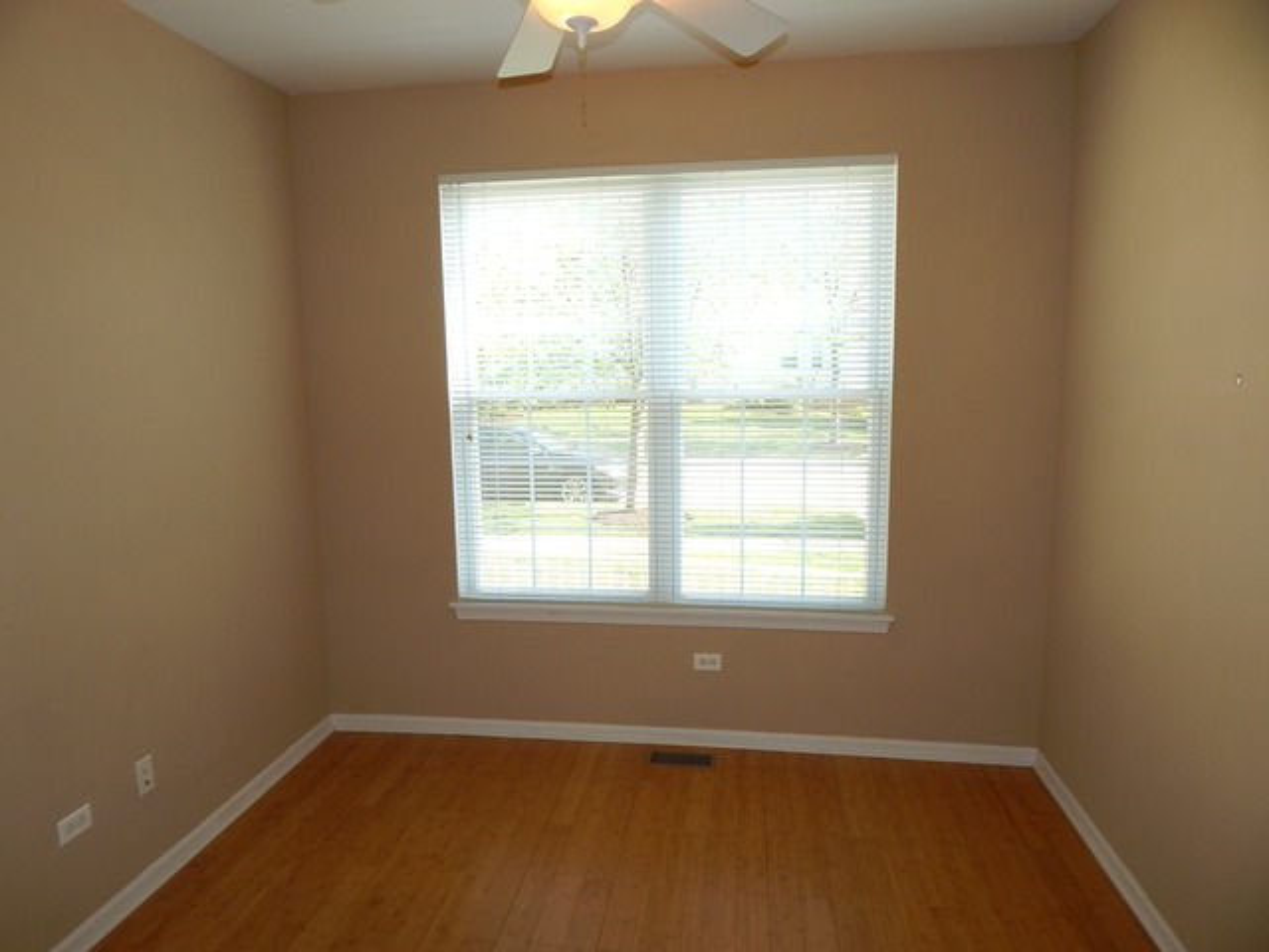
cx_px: 634
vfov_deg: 61.1
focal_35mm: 22
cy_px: 476
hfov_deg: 76.4
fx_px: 807
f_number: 3
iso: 125
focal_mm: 4
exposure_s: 1/80
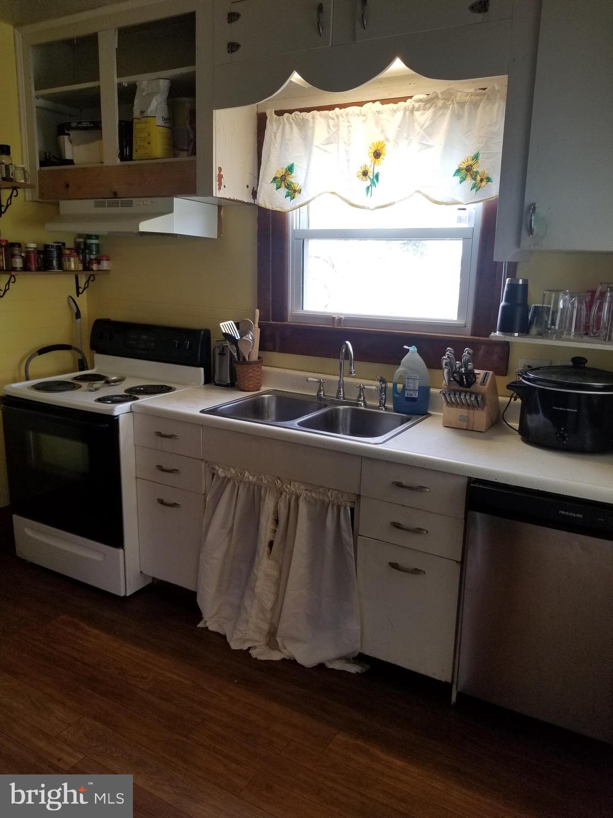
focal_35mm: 26
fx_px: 614
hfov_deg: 53.1
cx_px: 306
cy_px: 409
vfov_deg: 67.3
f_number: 1.7
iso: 100
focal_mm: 4.3
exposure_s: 1/120
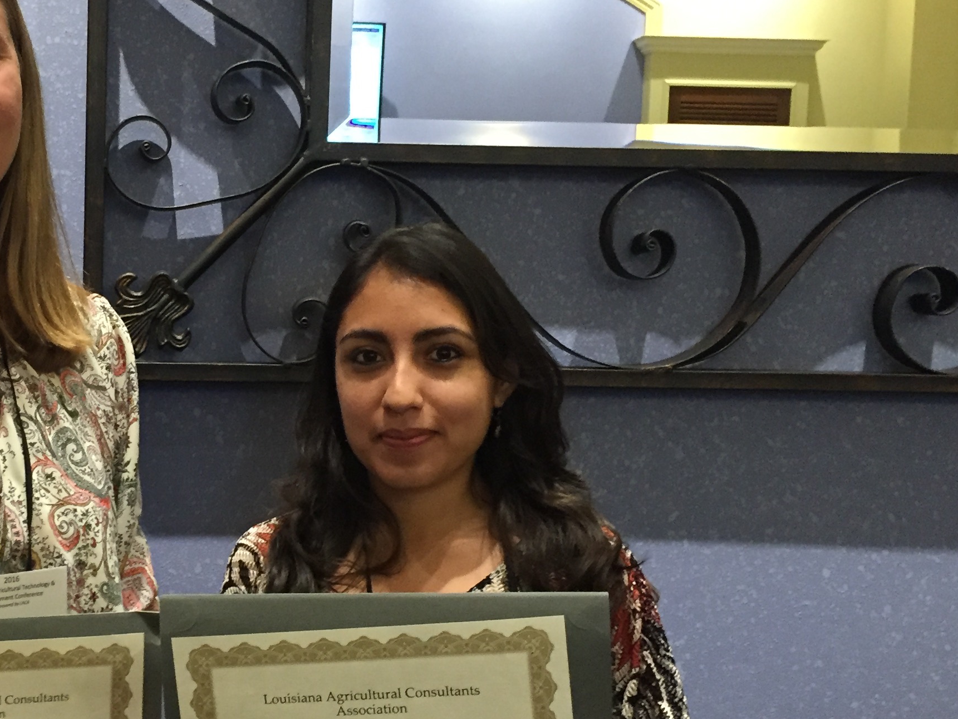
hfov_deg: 33.7
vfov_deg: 26.5
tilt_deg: -5.5
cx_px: 166
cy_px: 432
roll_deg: -0.7
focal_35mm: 55
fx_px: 1522
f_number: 2.2
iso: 250
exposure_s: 1/20
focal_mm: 4.15
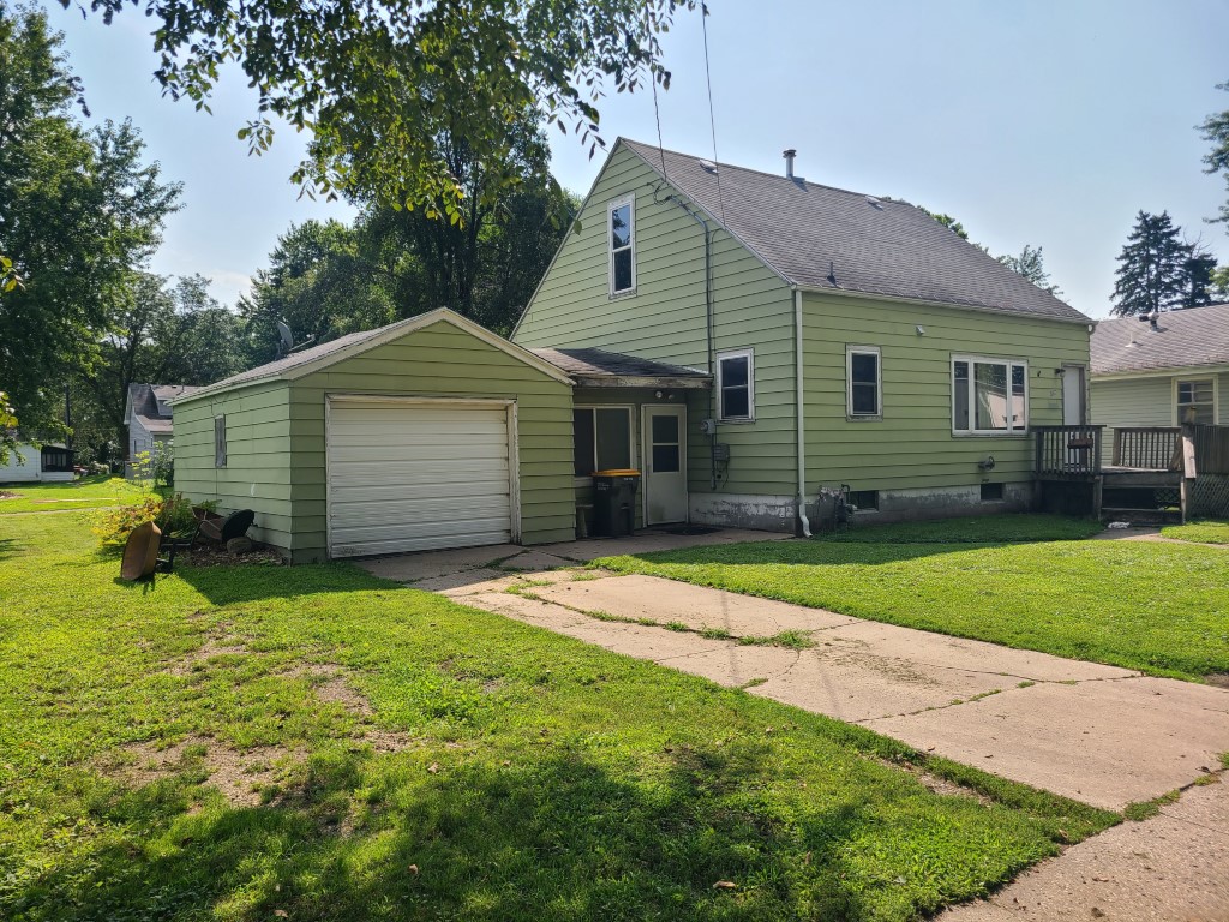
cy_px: 461
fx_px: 923
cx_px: 614
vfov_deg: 53.1
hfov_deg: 67.3
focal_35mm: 26
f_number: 1.8
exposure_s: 1/1780
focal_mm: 5.4
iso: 40
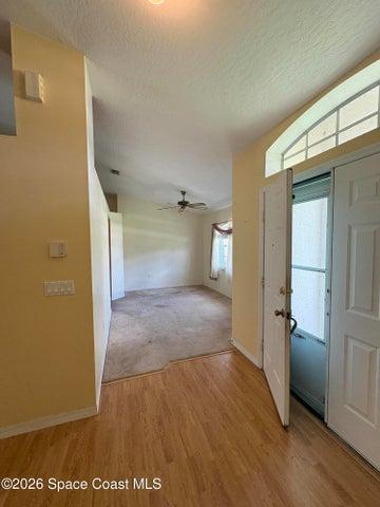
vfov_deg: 102.1
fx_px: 205
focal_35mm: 14
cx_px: 190
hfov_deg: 85.7
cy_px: 254
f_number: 2.2
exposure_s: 1/120
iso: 160
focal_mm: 2.22
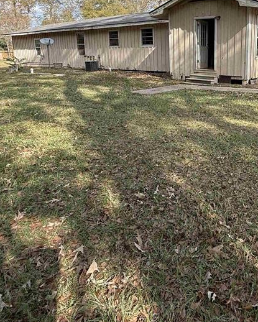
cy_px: 100
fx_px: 257
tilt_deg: -9.5
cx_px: 206
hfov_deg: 50.0
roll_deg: -0.8
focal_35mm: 27
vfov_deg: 62.0
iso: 64
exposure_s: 1/679
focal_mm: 2.22
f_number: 2.2
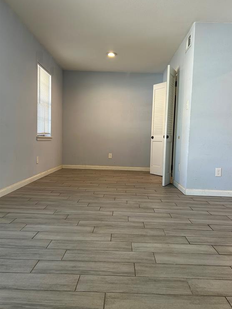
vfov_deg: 65.3
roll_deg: -1.9
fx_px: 241
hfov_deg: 51.3
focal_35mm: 27
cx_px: 120
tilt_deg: -3.7
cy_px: 157
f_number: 1.5
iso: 100
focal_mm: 5.7
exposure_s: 1/60
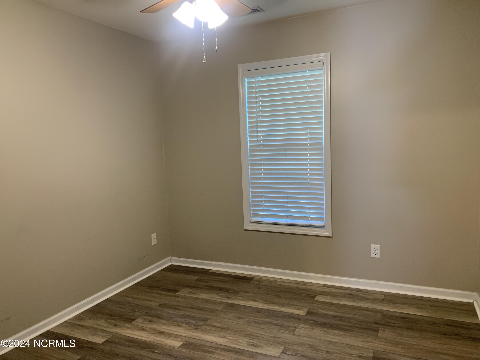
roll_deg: +3.5
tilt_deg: -8.3
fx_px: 361
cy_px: 180
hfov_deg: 67.3
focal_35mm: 26
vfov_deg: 53.1
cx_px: 240
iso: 200
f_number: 1.8
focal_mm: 4.25
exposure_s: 1/60
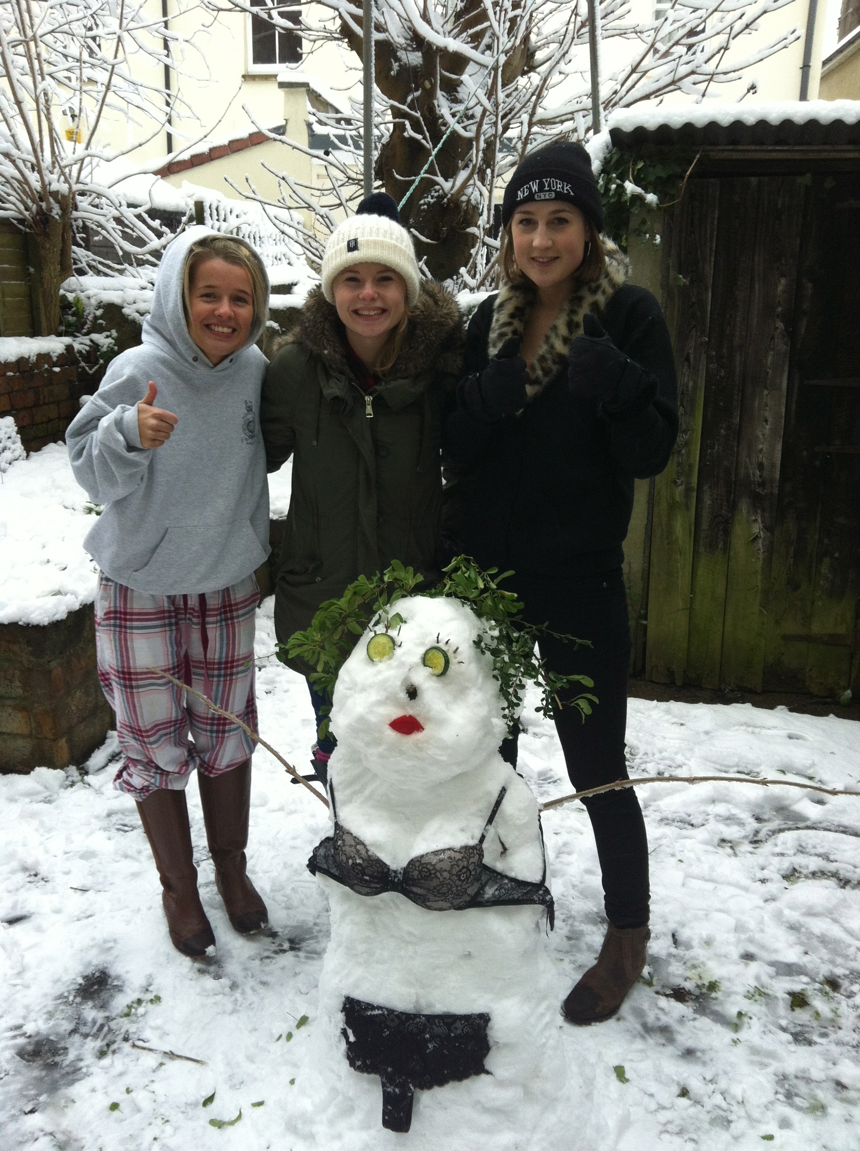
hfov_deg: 40.6
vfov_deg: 52.7
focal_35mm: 35
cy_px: 576
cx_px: 430
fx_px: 1162
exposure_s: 1/60
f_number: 2.8
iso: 100
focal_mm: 3.85
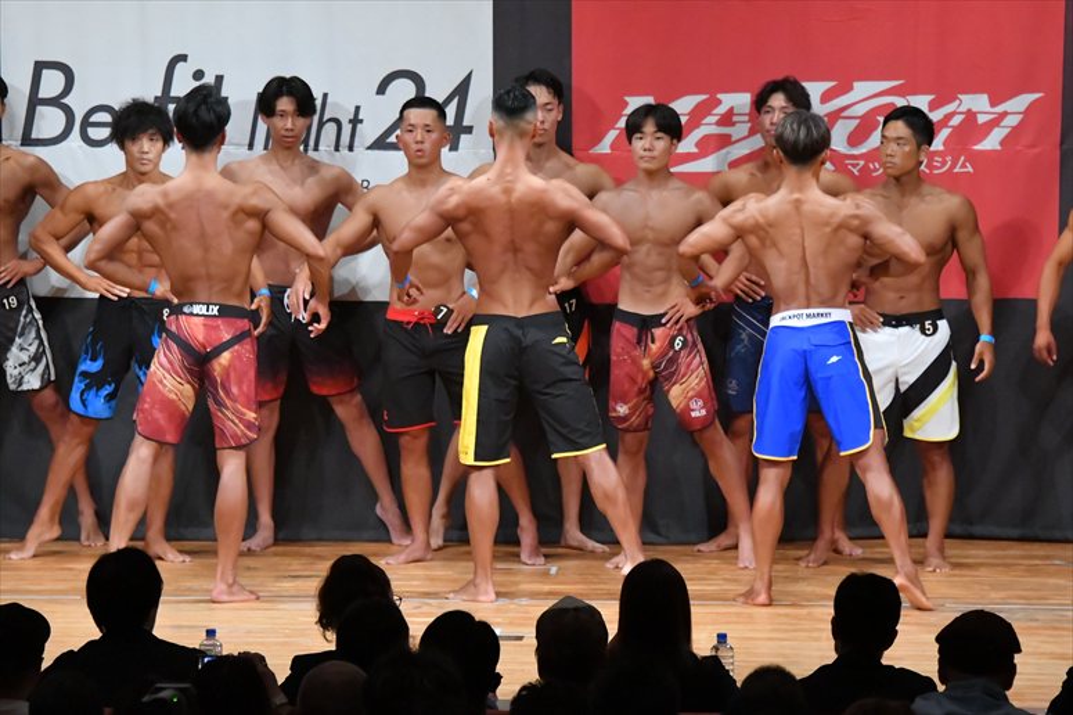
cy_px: 358
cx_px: 536
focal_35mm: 217
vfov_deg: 6.3
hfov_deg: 9.5
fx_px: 6465
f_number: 5.6
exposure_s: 1/400
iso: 10000
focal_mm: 145
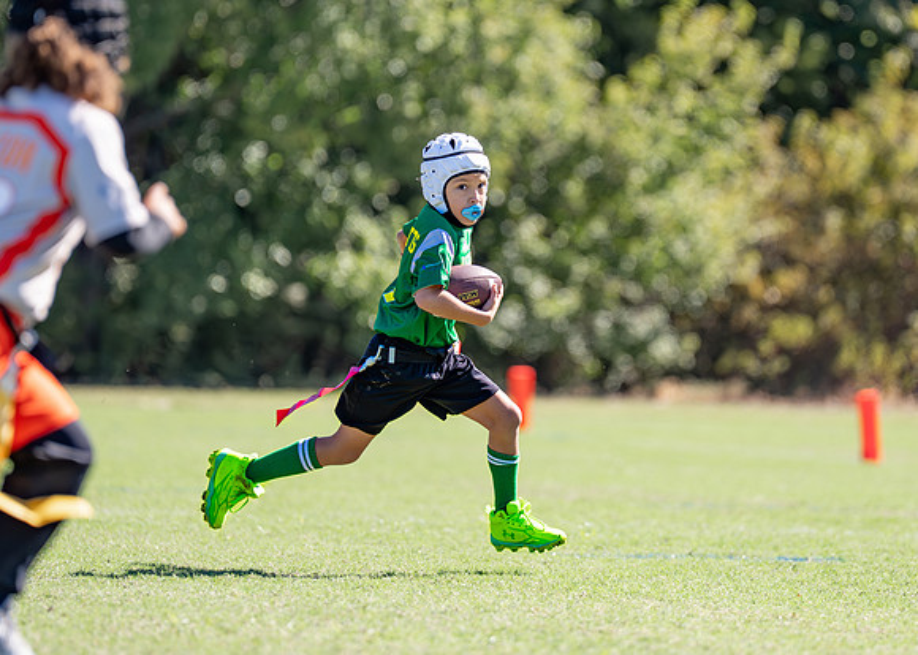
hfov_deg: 5.7
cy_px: 221
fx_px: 9202
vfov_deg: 4.1
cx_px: 540
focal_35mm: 353
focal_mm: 200
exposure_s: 1/1600
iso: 200
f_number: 2.8
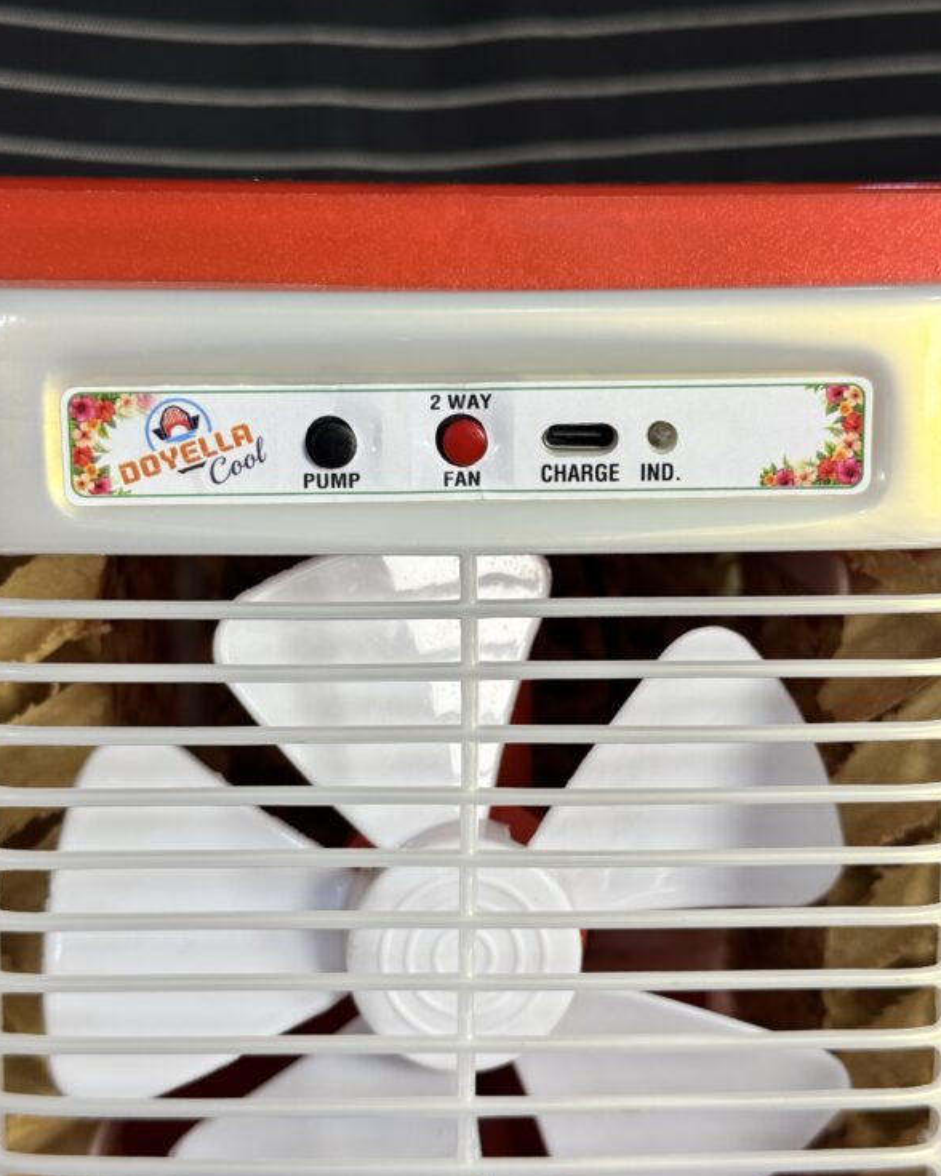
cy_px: 571
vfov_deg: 36.7
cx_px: 464
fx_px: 1775
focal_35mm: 51
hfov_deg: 29.7
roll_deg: +0.6
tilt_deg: -13.7
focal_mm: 6.76
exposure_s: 1/100
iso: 50
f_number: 1.78
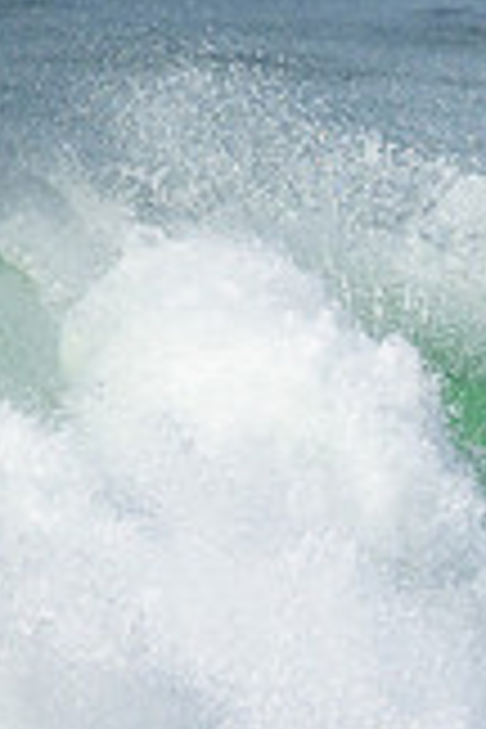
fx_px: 47037
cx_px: 1035
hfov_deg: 0.6
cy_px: 425
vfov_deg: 0.9
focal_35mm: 2323
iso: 640
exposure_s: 1/2500
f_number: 11
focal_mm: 650
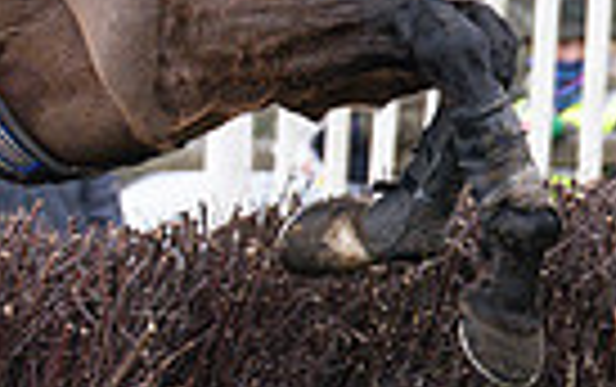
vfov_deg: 2.6
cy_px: -171
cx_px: -59
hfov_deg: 4.2
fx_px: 8472
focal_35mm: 504
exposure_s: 1/1600
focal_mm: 73
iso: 400
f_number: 2.8
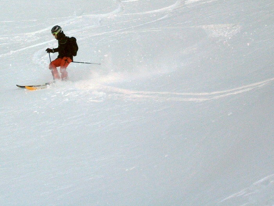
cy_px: 62
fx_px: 1876
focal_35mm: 237
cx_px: 94
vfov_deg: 6.3
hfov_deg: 8.3
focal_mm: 16.2
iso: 100
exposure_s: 1/391
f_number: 4.9
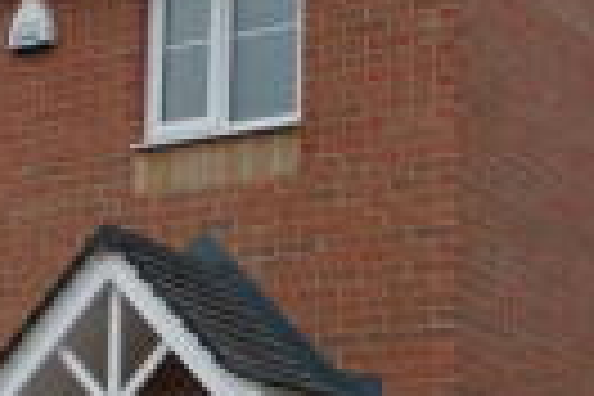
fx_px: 1600
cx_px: 158
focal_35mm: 97
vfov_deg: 14.0
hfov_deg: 20.9
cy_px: 362
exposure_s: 1/500
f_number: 3.5
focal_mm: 18
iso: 110
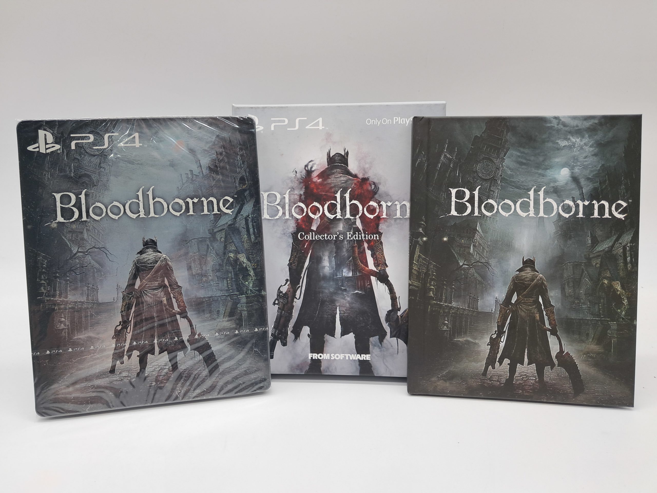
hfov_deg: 65.3
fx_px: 512
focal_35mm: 27
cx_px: 328
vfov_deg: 51.4
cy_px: 246
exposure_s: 1/50
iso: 50
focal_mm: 4
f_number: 1.8
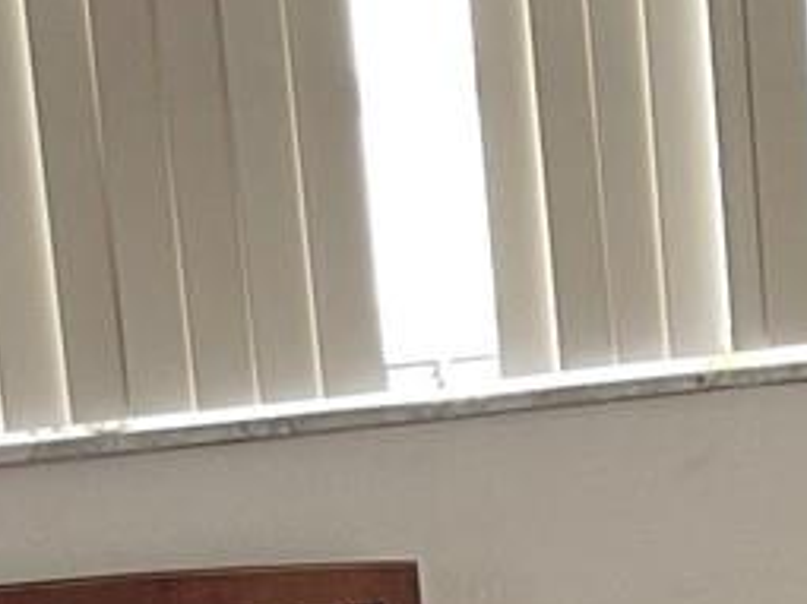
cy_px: 1483
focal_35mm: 163
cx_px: 25
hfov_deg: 12.0
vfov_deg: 8.3
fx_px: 3798
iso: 125
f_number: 1.6
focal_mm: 5.1
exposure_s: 1/60
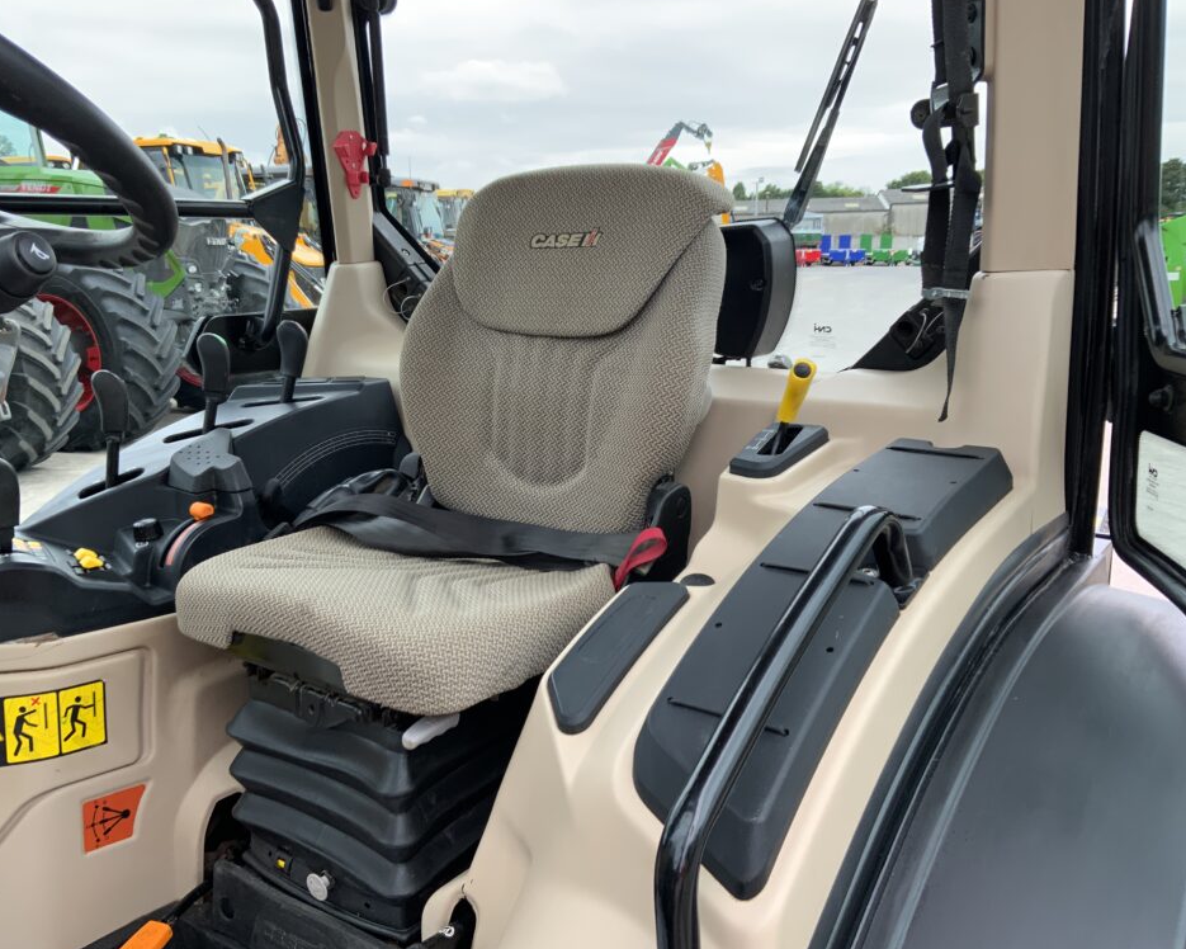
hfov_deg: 57.1
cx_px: 559
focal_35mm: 31
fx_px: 1088
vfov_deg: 47.1
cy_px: 473
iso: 16
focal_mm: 3
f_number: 1.8
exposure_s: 1/154
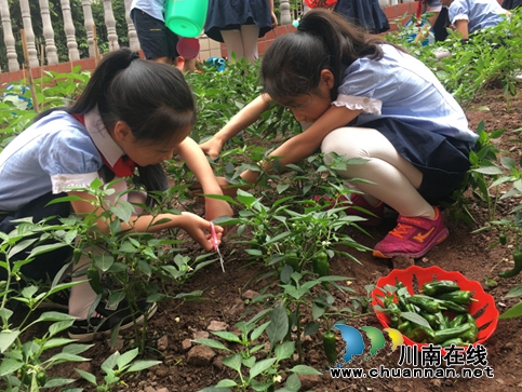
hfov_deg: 59.9
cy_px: 192
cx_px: 257
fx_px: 453
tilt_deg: -8.5
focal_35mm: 30
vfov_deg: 46.8
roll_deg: +6.6
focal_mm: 4.15
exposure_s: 1/115
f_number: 2.2
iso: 25
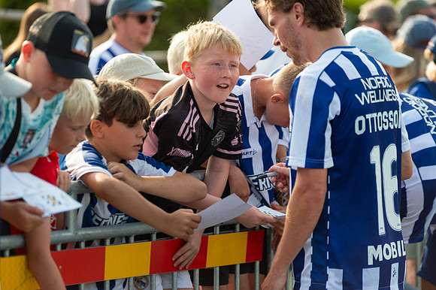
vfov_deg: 6.9
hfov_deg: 10.3
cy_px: 145
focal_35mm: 200
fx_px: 2421
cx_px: 218
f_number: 4
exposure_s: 1/2000
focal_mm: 200
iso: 640
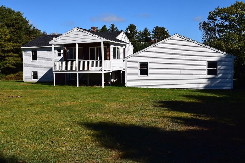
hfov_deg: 46.4
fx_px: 286
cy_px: 82
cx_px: 122
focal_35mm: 42
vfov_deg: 31.9
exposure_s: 1/640
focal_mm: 28
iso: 200
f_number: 11
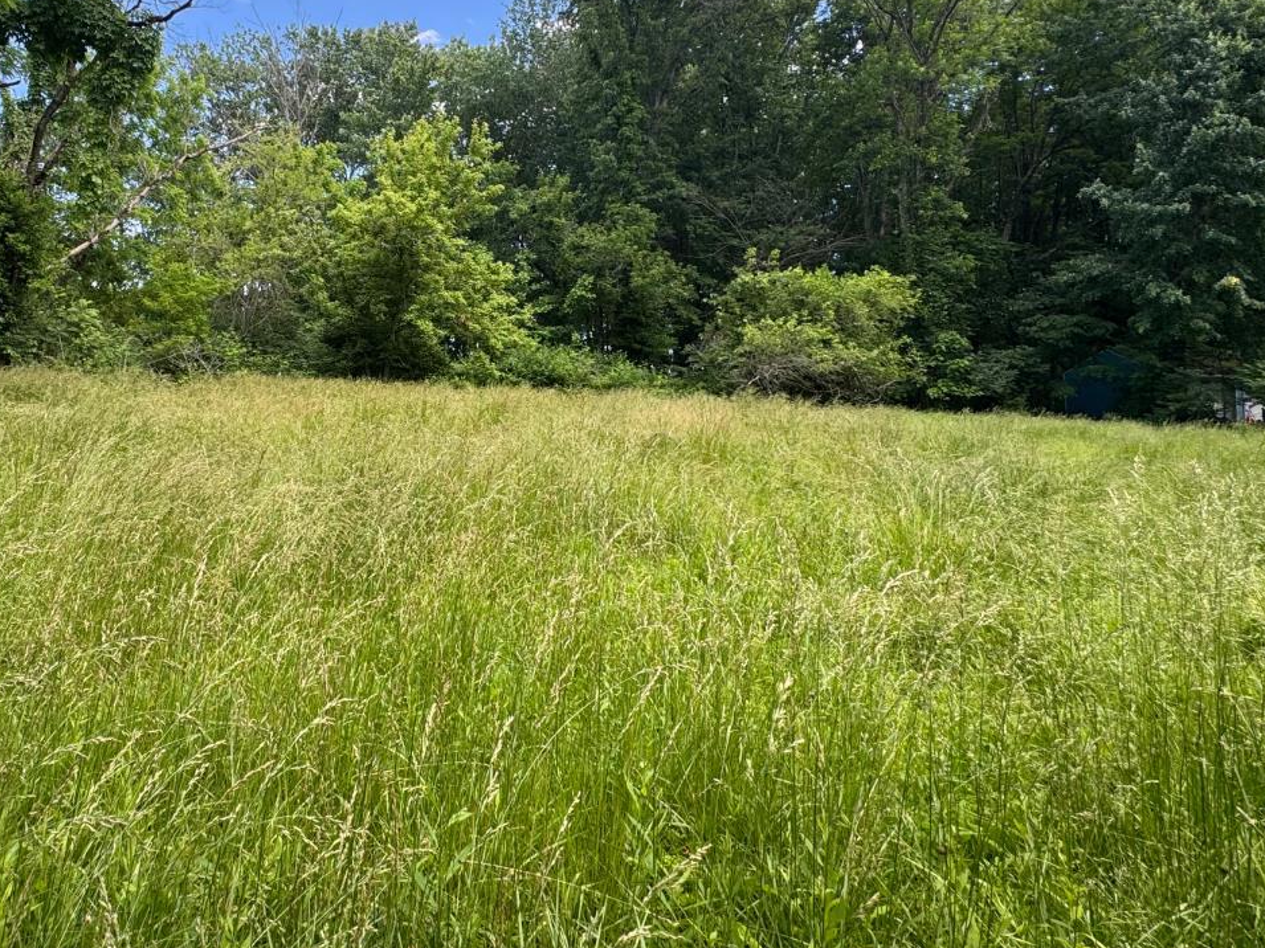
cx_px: 427
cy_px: 307
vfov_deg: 59.5
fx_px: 804
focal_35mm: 22
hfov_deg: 74.2
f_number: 2.2
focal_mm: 2.22
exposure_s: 1/202
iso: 40
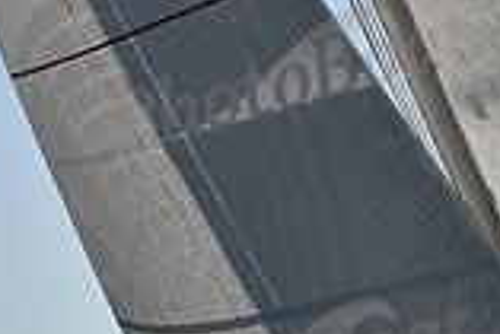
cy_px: 485
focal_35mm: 258
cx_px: 726
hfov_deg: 7.8
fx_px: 3587
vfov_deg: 5.3
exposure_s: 1/1250
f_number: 5
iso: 250
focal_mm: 70
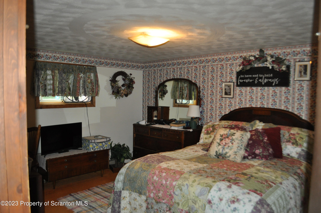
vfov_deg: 47.8
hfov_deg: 67.4
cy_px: 106
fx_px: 240
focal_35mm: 27
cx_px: 160
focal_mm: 18
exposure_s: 1/60
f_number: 3.5
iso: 800
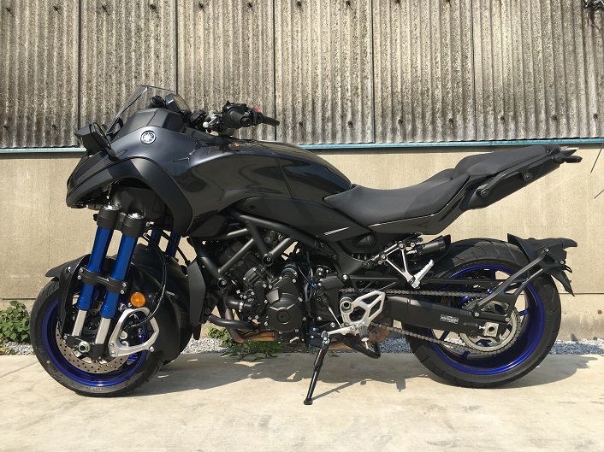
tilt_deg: +2.4
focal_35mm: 29
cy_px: 226
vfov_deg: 48.2
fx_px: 506
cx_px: 302
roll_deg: +0.0
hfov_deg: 61.7
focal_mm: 4.15
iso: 25
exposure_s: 1/1068
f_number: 2.2
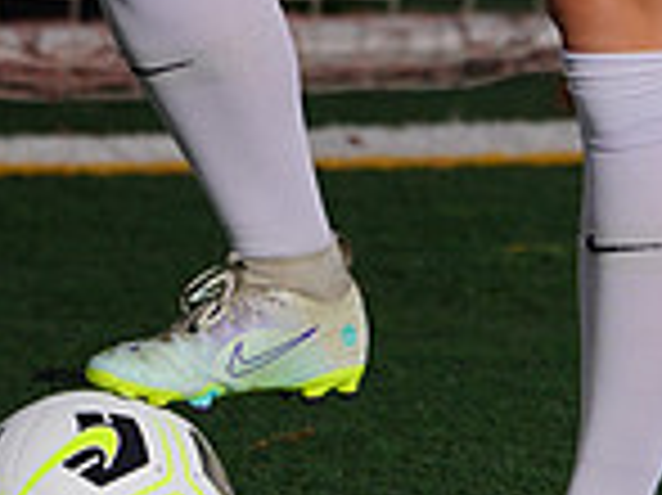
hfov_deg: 1.9
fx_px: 20236
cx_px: 430
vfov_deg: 1.4
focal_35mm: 1059
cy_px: -351
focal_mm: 279
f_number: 5.6
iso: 320
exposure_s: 1/200
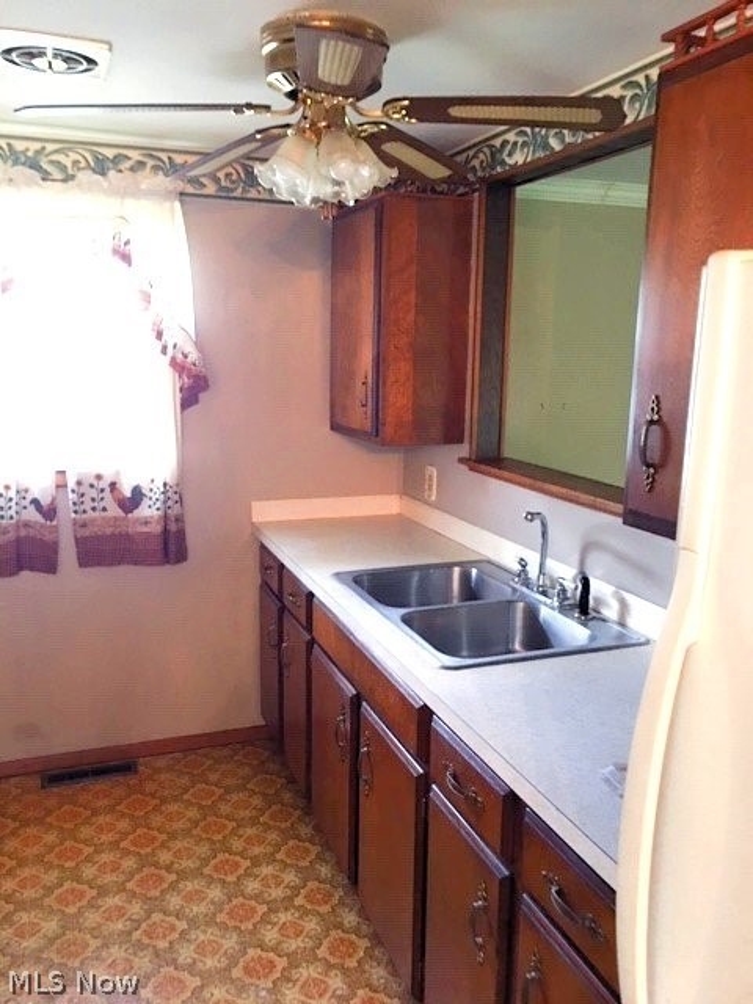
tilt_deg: -8.4
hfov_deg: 48.2
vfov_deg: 61.7
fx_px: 841
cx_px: 376
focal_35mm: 29
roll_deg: -0.8
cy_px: 502
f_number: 2.2
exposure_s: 1/10
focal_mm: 4.15
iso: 100
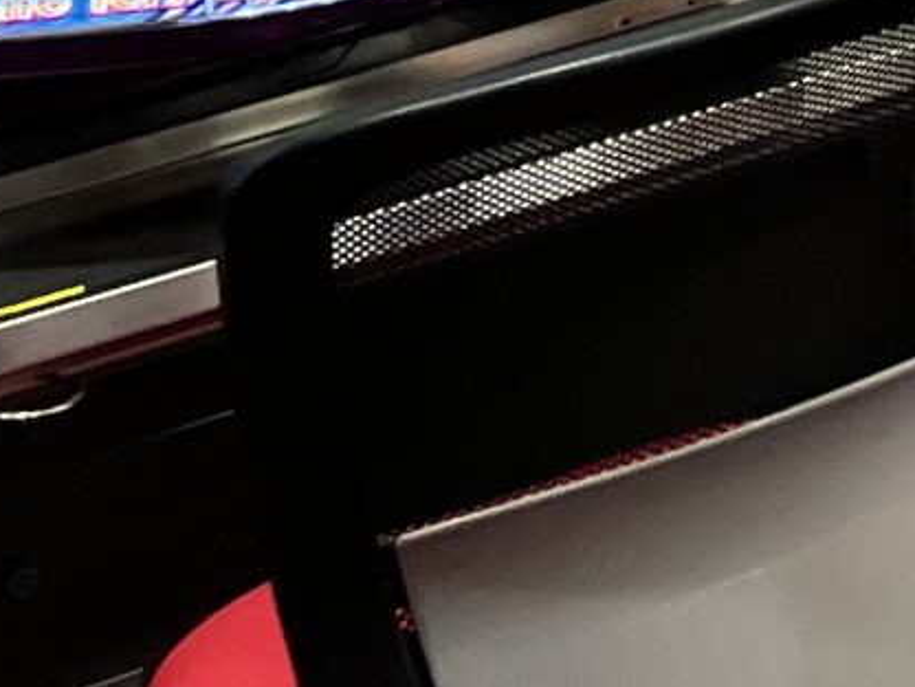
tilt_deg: -5.2
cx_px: 2747
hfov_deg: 9.6
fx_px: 4229
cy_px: -1422
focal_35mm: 160
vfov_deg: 7.9
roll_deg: -0.2
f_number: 1.5
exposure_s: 1/121
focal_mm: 5.7
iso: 50
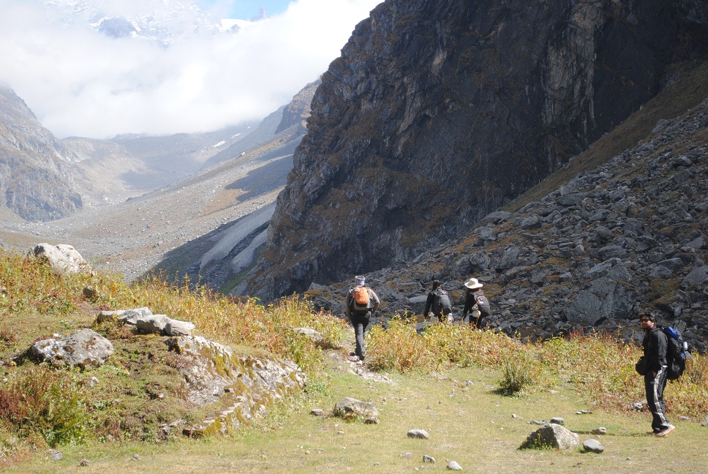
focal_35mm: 82
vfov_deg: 16.6
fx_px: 1624
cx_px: 354
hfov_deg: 24.6
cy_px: 237
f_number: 5.6
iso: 320
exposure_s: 1/500
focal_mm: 55
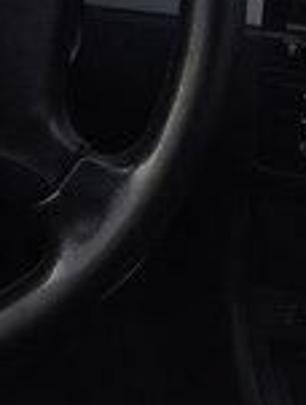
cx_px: -21
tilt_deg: -19.8
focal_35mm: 95
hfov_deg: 15.3
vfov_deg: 19.0
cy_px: -126
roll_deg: -0.5
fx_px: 1115
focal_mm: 4.15
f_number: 2.2
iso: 32
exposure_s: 1/338
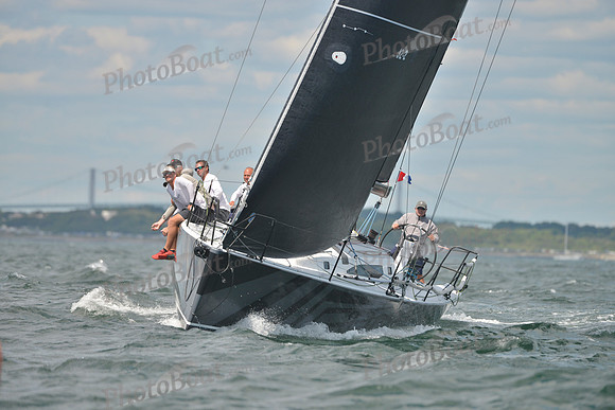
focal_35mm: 400
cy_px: 205
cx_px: 308
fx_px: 6835
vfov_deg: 3.4
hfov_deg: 5.2
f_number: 5
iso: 200
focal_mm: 400
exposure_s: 1/1250
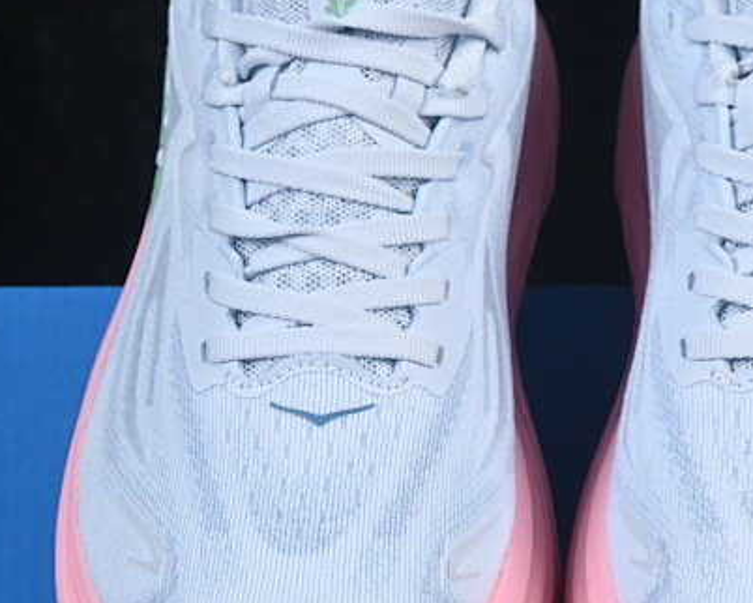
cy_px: 339
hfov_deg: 10.2
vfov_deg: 8.2
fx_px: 4214
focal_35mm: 189
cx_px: 596
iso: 160
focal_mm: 50
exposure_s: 1/80
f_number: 8
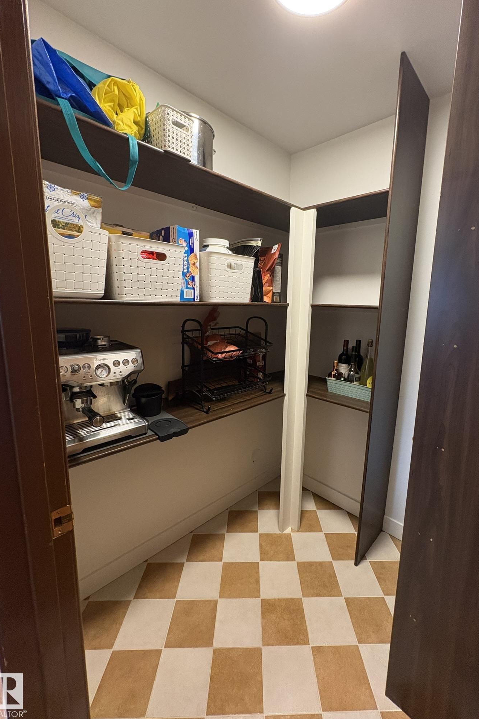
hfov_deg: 77.1
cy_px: 352
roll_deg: -1.2
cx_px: 264
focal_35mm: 15
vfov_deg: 100.4
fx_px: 299
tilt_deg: -9.1
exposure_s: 1/60
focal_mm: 2.22
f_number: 2.2
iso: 400
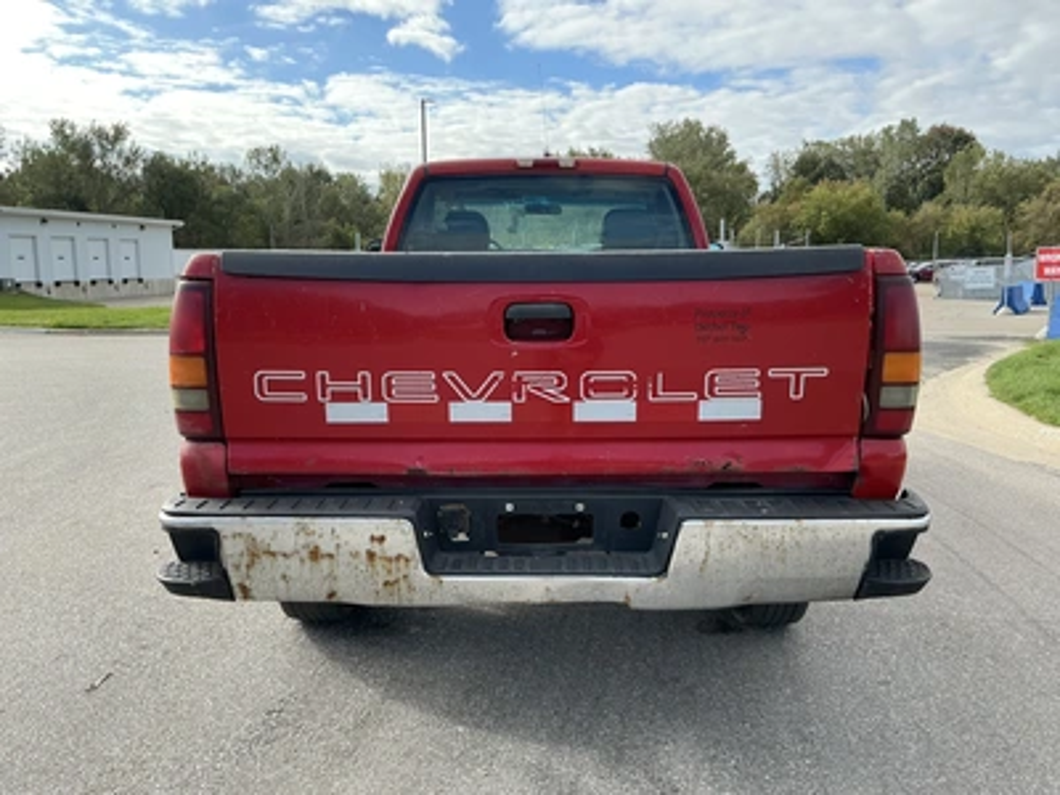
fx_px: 857
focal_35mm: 28
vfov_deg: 49.7
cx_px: 530
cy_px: 398
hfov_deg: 63.4
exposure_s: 1/635
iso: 25
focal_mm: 3
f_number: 1.8
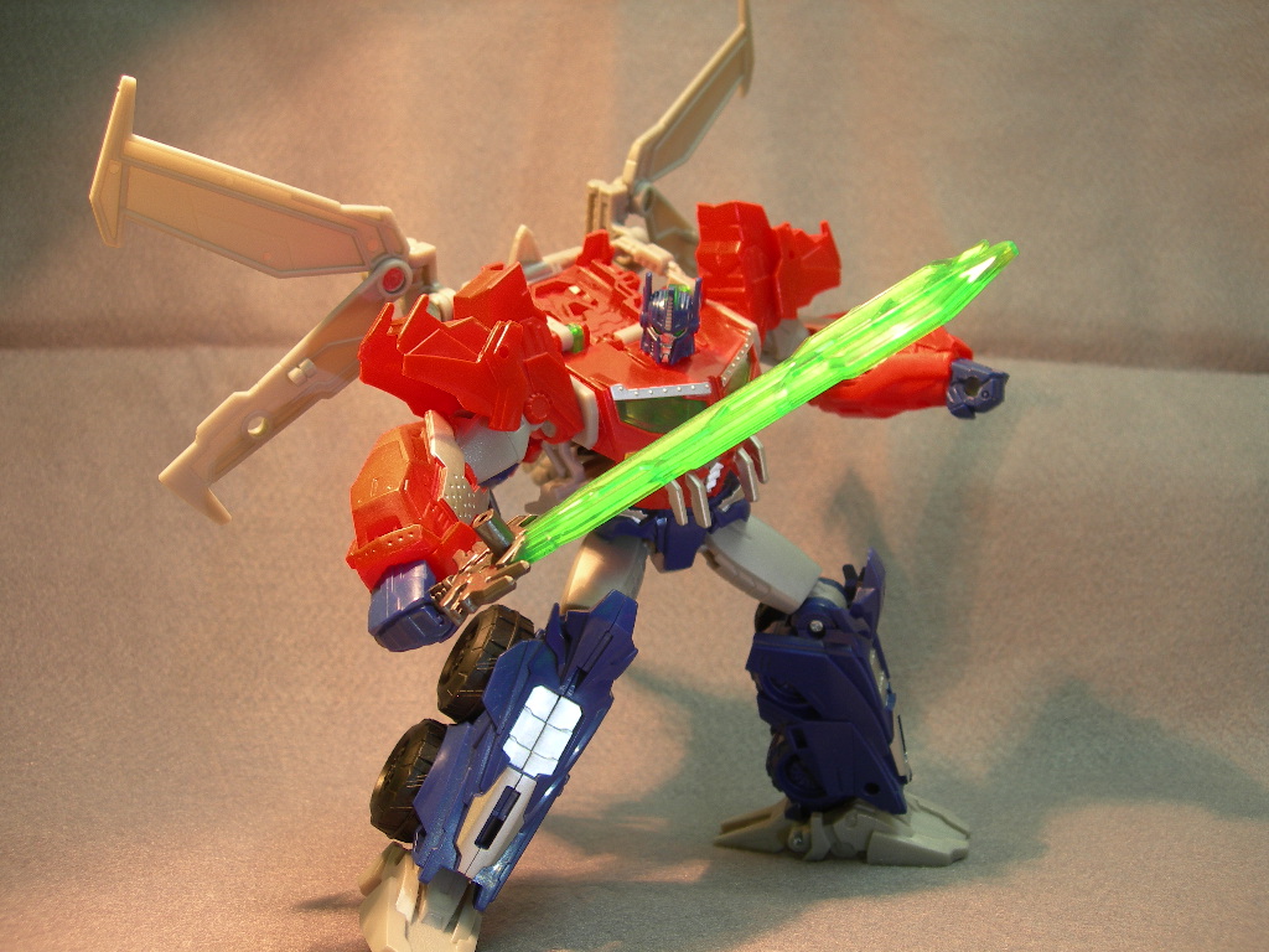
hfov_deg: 49.0
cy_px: 476
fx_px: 1393
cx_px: 634
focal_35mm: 38
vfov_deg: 37.7
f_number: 2.8
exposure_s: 1/11.7
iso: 50
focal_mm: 7.8
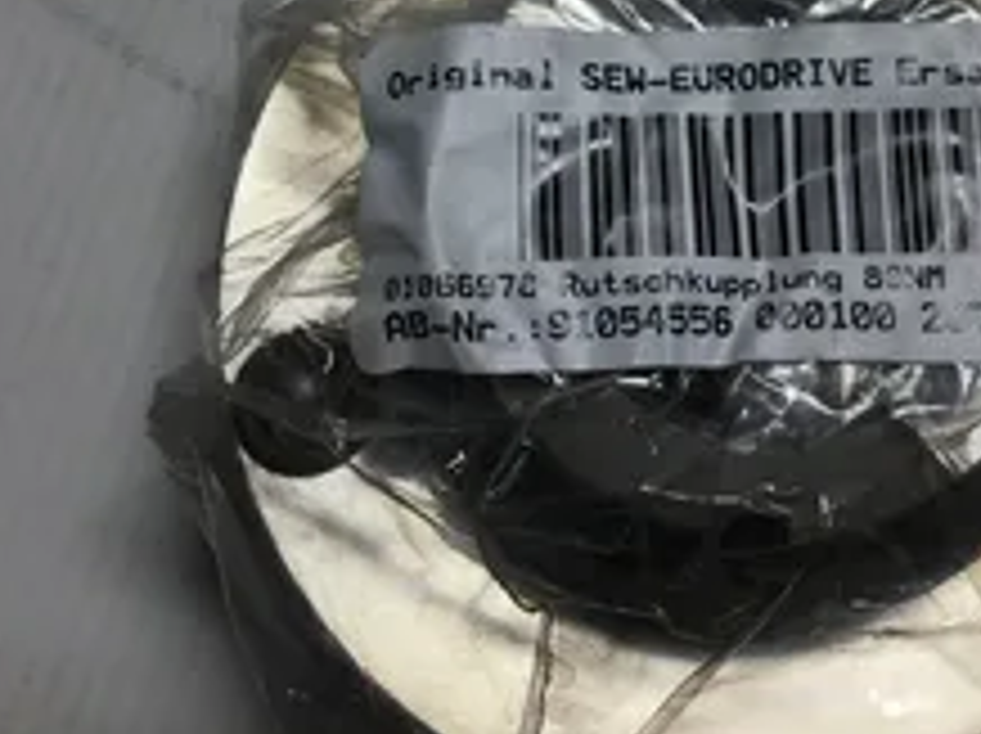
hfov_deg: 33.5
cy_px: 68
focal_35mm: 57
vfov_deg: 24.8
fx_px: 1614
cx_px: 648
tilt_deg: -70.9
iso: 25
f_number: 2.4
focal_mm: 3.3
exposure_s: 1/455
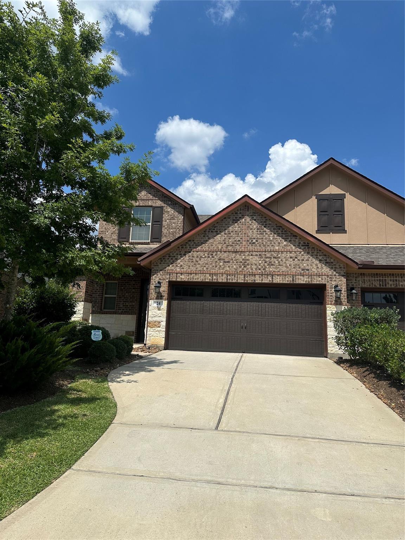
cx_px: 202
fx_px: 374
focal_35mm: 24
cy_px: 270
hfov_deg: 56.8
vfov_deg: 71.6
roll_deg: -2.6
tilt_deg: +12.3
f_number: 1.78
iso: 80
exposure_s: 1/8197
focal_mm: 6.86
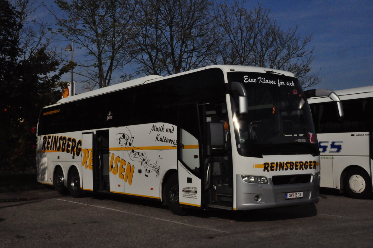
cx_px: 186
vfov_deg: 29.8
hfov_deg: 43.7
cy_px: 124
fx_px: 466
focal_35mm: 45
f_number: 22
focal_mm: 30
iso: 2500
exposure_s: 1/2000
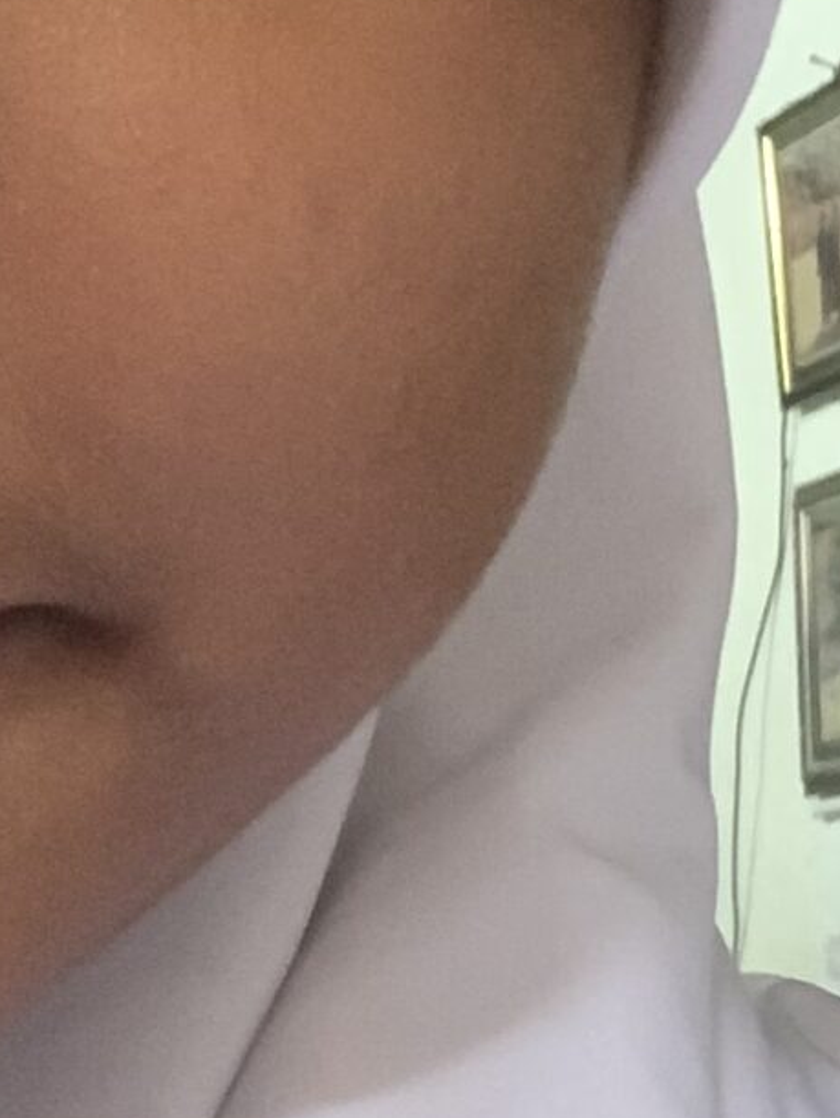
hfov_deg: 10.7
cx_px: -399
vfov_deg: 14.7
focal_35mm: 134
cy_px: 500
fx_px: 4331
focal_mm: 2.87
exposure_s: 1/15
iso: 640
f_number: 2.2
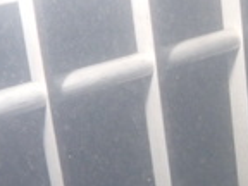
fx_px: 795
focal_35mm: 111
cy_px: 16
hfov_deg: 16.1
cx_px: 384
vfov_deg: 13.2
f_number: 7.1
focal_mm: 5.79
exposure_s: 1/30
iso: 400
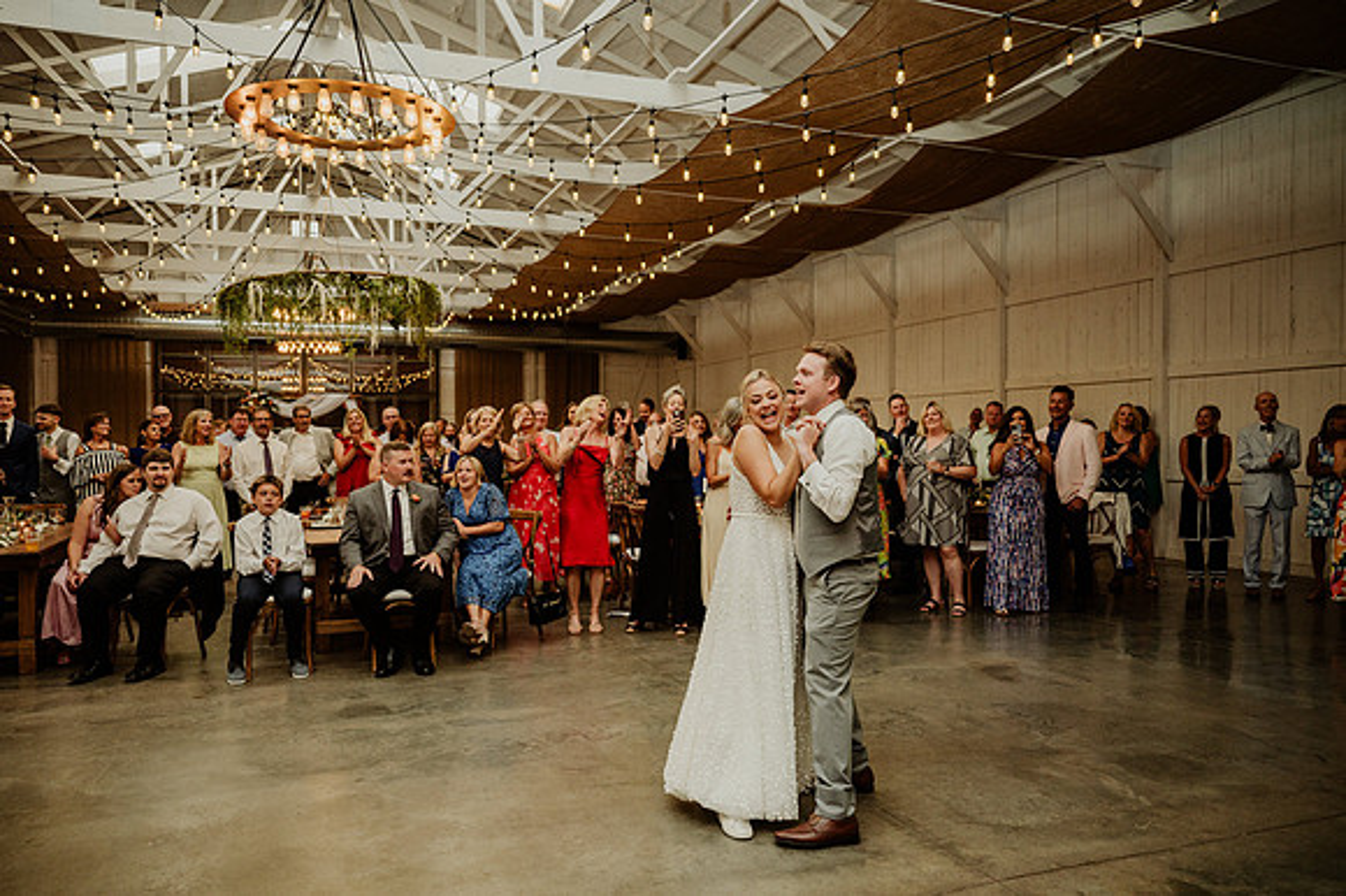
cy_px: 447
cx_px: 672
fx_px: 969
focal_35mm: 26
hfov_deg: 69.5
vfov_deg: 49.6
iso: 125
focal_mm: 24
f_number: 2.8
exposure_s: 1/200
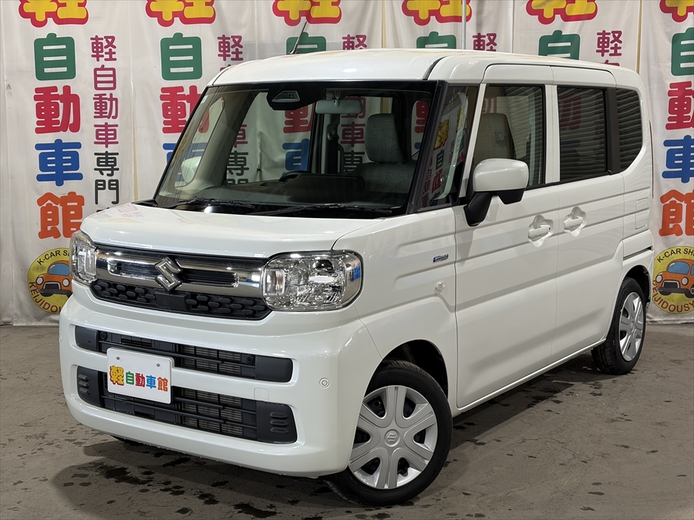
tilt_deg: -7.8
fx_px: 1043
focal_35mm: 52
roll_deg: +0.7
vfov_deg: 28.0
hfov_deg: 36.8
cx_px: 347
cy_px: 260
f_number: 1.6
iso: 50
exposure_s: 1/50
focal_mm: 5.96
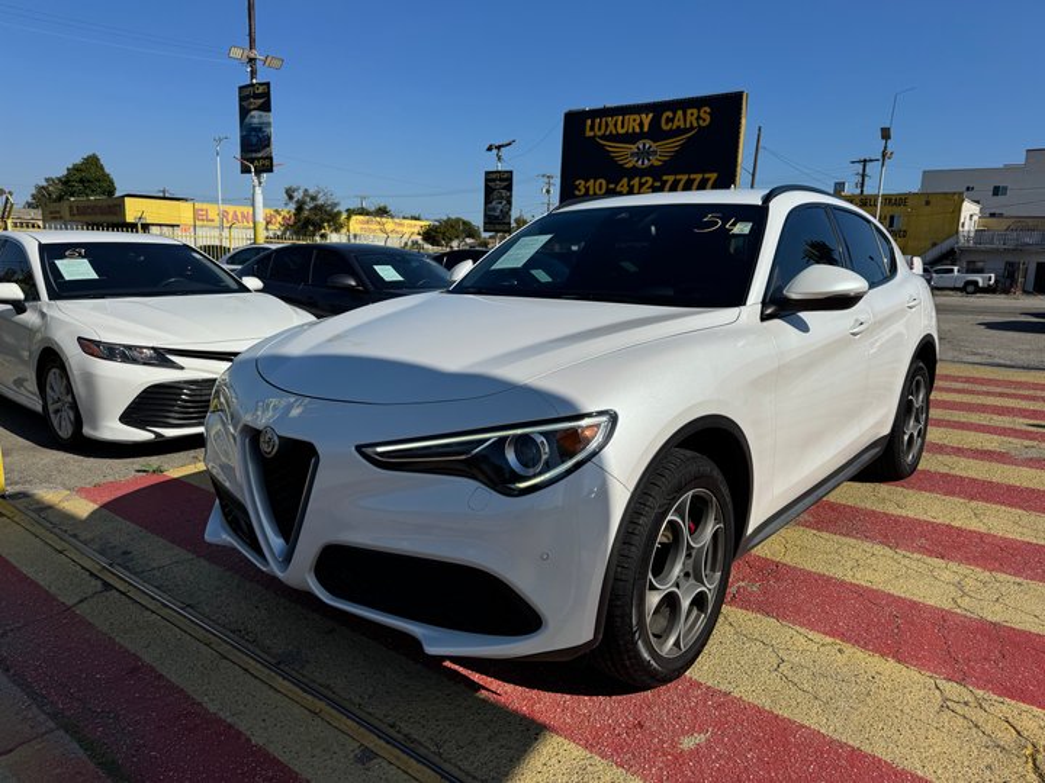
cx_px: 522
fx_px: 725
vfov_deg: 56.8
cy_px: 392
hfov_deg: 71.6
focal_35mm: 24
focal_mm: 6.76
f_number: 1.78
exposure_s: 1/9009
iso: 80
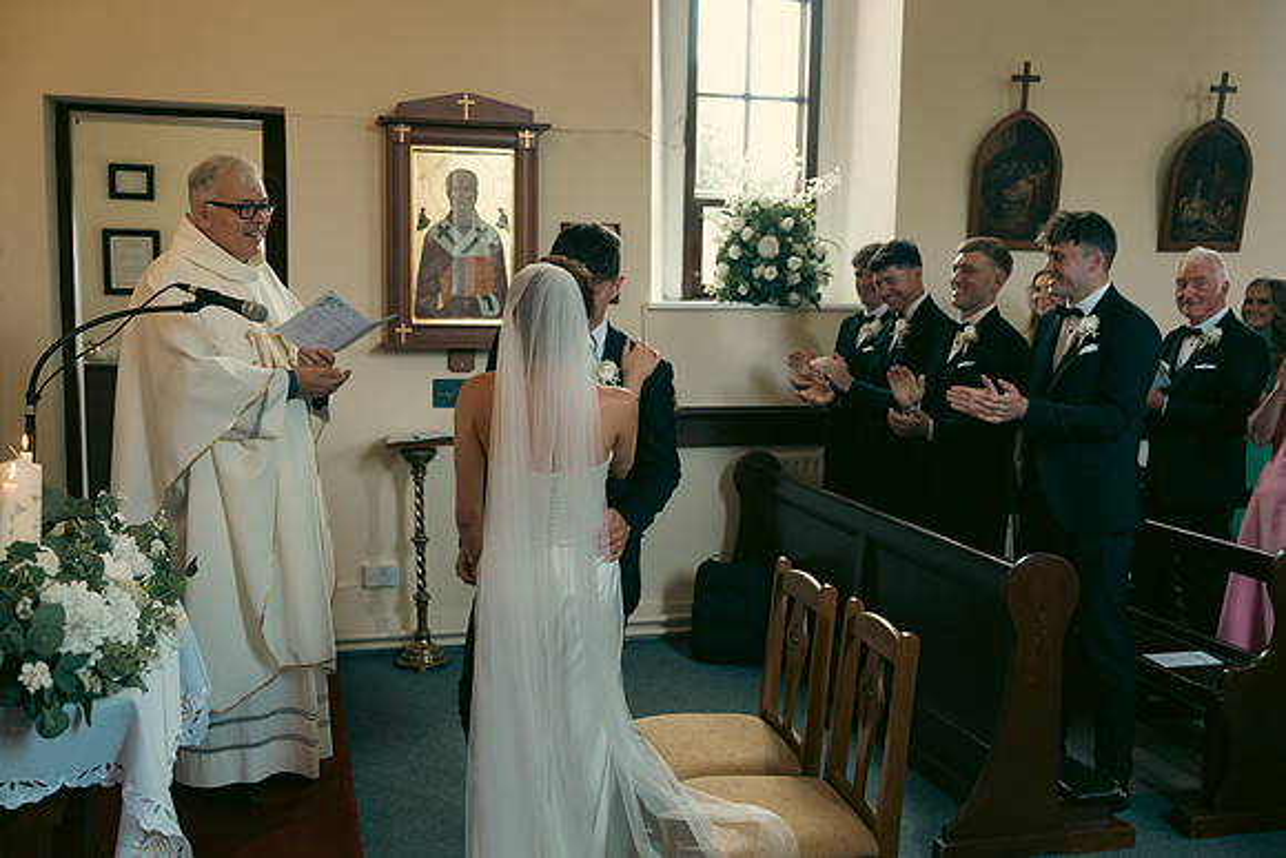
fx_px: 1286
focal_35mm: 36
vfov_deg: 36.9
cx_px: 643
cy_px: 429
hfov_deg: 53.1
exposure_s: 1/200
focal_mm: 36
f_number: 3.5
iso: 1250
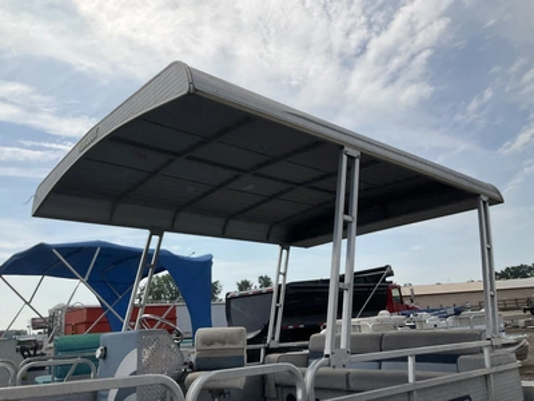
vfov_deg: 48.2
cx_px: 267
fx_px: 447
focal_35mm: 29
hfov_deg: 61.7
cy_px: 200
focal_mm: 3
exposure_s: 1/4405
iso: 25
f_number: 1.8
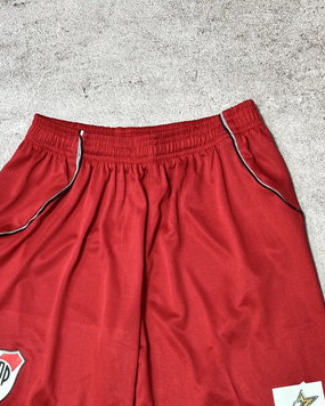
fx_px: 913
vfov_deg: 24.8
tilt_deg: -75.0
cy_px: 303
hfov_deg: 20.2
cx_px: 152
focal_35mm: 76
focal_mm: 5.96
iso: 250
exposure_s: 1/34
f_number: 1.6
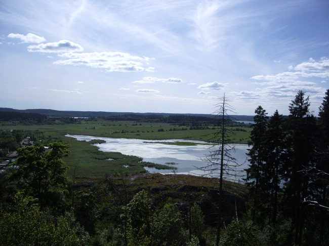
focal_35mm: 35
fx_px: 333
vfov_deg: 40.7
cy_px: 123
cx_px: 164
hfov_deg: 52.6
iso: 80
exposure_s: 1/2000
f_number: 4.3
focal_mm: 5.8
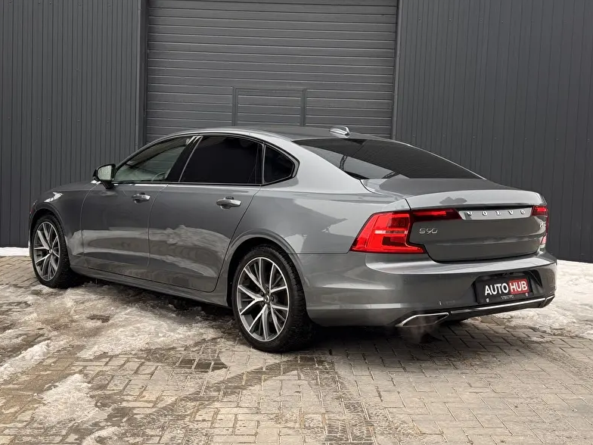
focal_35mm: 49
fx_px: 839
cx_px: 295
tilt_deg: -4.2
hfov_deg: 38.9
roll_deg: -2.0
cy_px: 220
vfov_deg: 29.7
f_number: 1.78
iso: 64
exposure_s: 1/747
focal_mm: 6.76
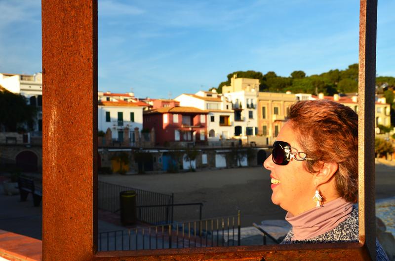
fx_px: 526
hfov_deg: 41.2
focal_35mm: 48
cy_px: 130
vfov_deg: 28.0
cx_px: 198
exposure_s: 1/160
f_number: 9
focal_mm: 32
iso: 320
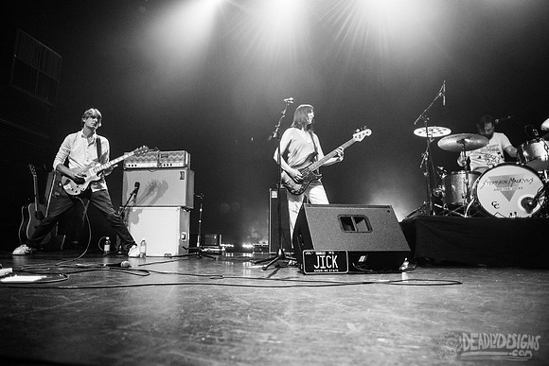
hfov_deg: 75.2
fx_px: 355
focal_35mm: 23
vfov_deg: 54.6
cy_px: 182
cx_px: 242
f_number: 3.2
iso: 3200
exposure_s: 1/125
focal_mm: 20
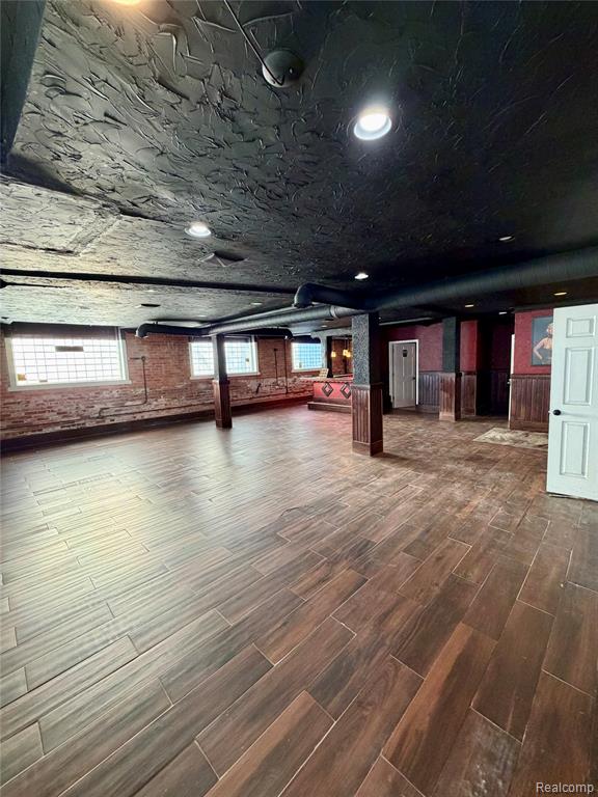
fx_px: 322
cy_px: 398
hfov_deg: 85.7
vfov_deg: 102.1
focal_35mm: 14
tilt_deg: -5.5
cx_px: 299
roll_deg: +2.8
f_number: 2.2
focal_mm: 2.22
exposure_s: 1/60
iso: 250
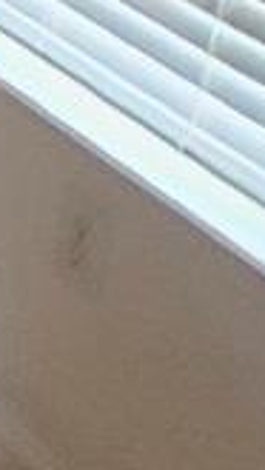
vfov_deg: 14.9
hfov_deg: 4.4
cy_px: -320
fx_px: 1609
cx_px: -1596
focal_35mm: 129
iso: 320
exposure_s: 1/40
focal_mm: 2.2
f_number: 2.2
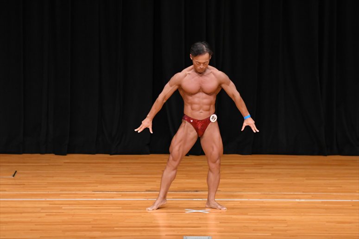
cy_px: 120
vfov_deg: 5.7
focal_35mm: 240
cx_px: 180
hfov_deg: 8.6
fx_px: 2392
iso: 3200
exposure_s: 1/400
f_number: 5.6
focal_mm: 160
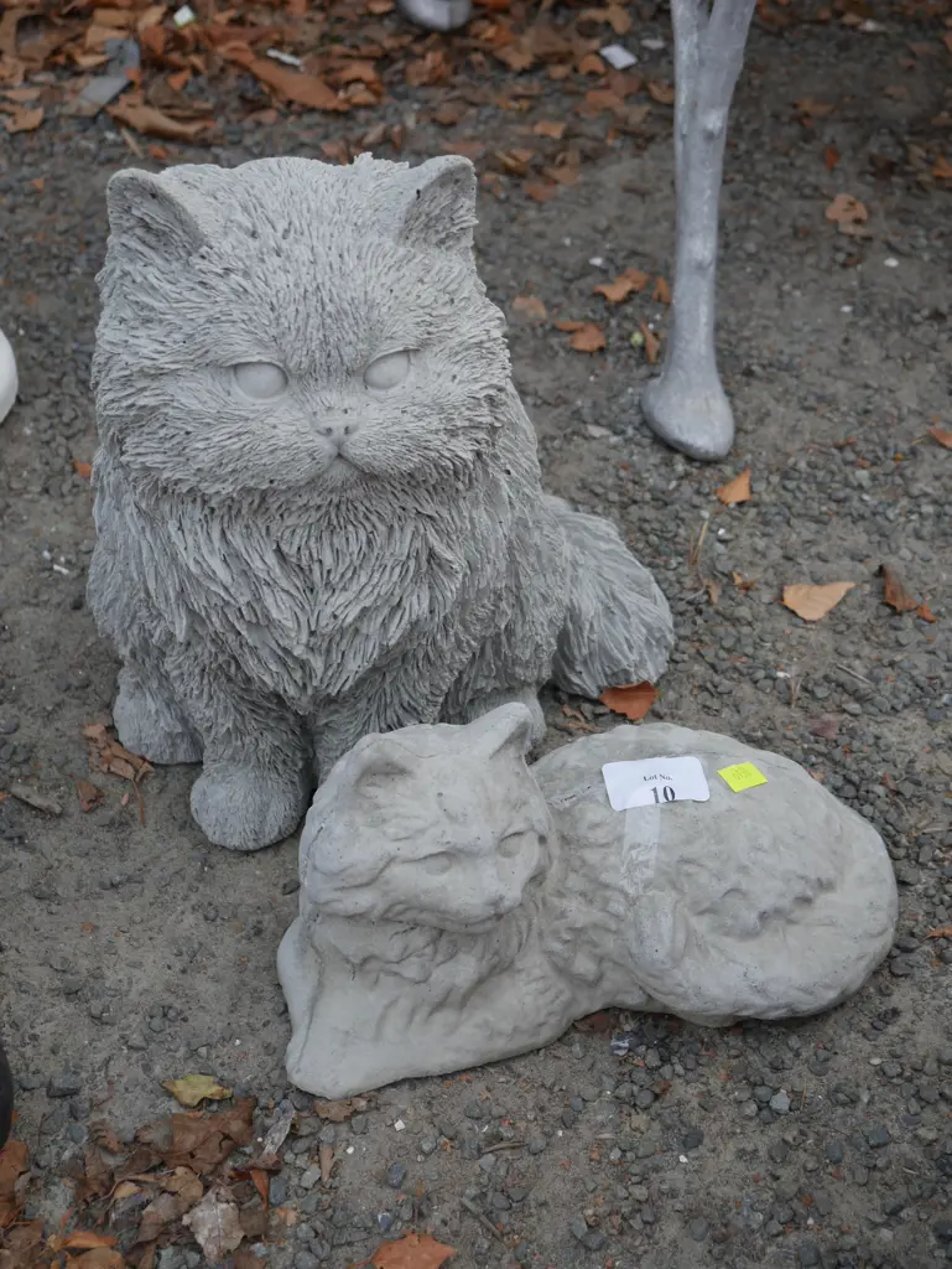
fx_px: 1832
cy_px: 634
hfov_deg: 29.1
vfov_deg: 38.2
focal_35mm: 50
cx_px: 476
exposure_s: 1/100
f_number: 5.3
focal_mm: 25
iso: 200
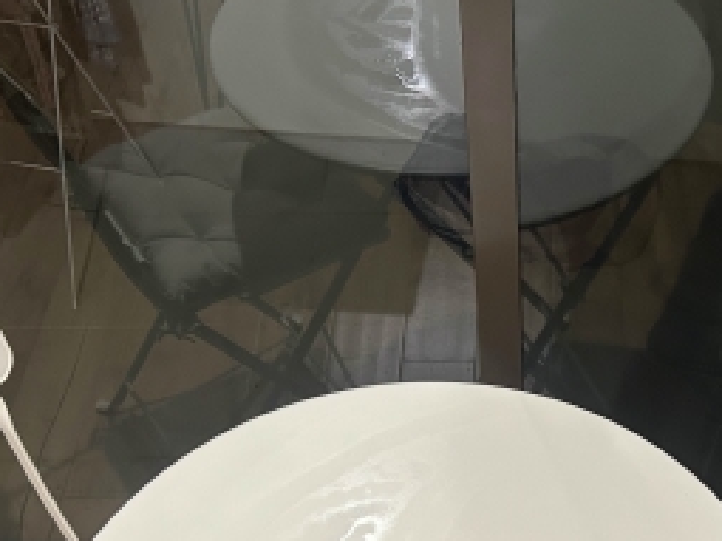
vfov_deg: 21.3
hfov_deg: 28.4
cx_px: 493
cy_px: 450
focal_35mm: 68
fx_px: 1418
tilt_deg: -47.8
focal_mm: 5.7
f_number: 1.5
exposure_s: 1/50
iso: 250
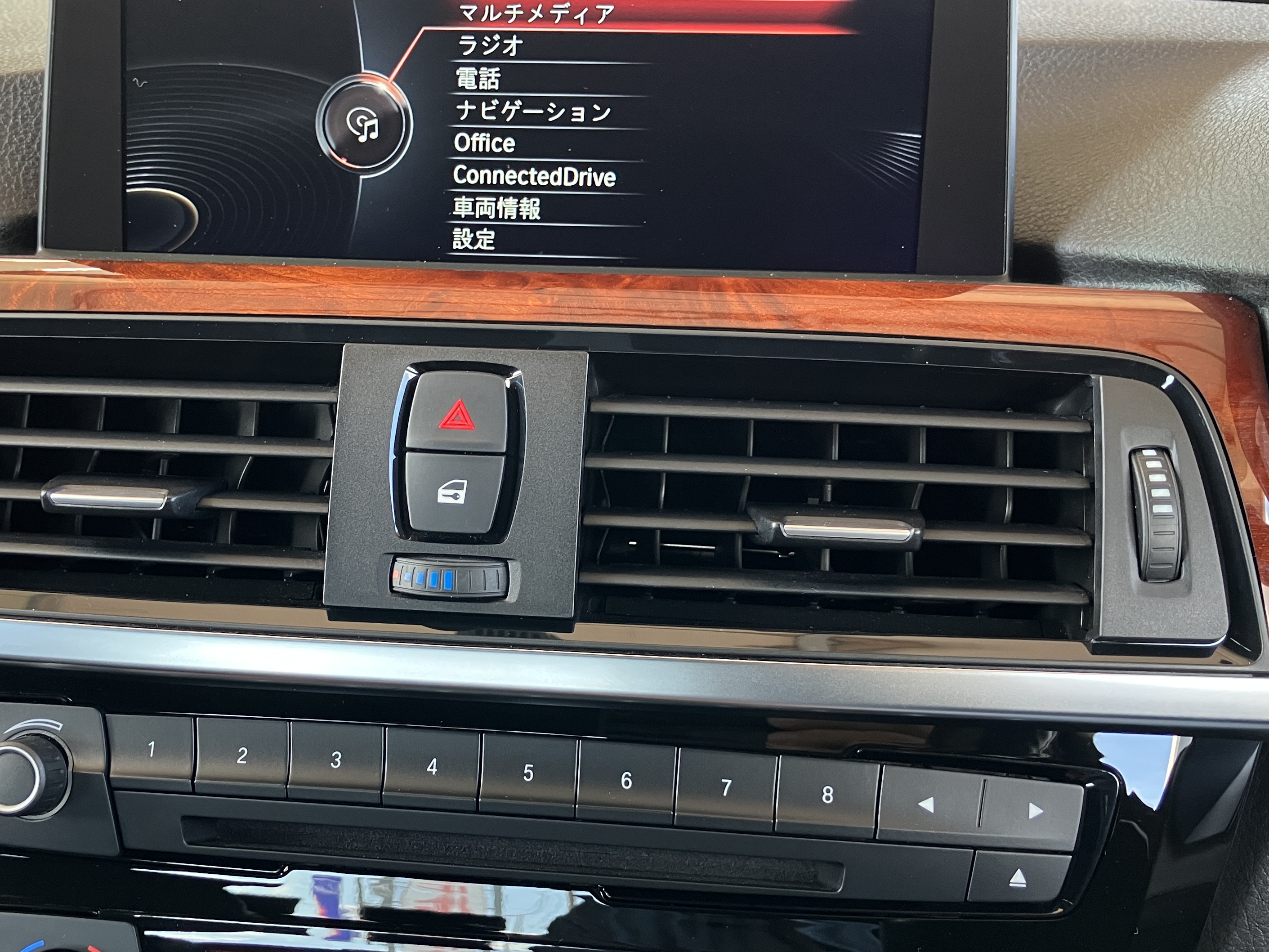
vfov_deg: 35.8
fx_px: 1466
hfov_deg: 46.5
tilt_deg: -24.4
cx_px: 505
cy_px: 582
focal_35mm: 40
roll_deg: +0.3
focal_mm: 3.99
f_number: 1.8
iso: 100
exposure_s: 1/50
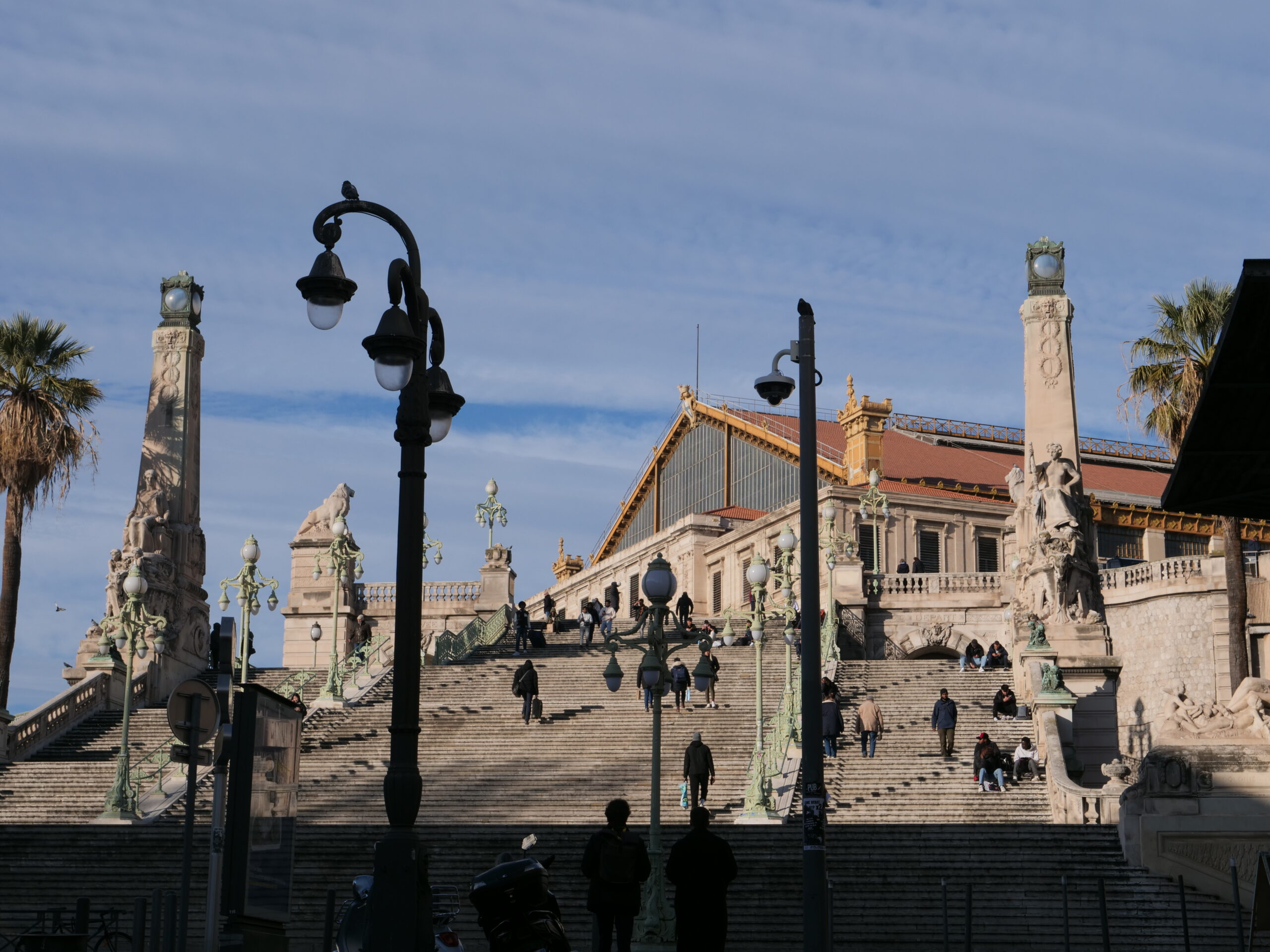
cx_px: 635
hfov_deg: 33.2
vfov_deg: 25.2
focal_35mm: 58
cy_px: 476
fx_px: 2128
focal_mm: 29
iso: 200
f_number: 9
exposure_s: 1/640
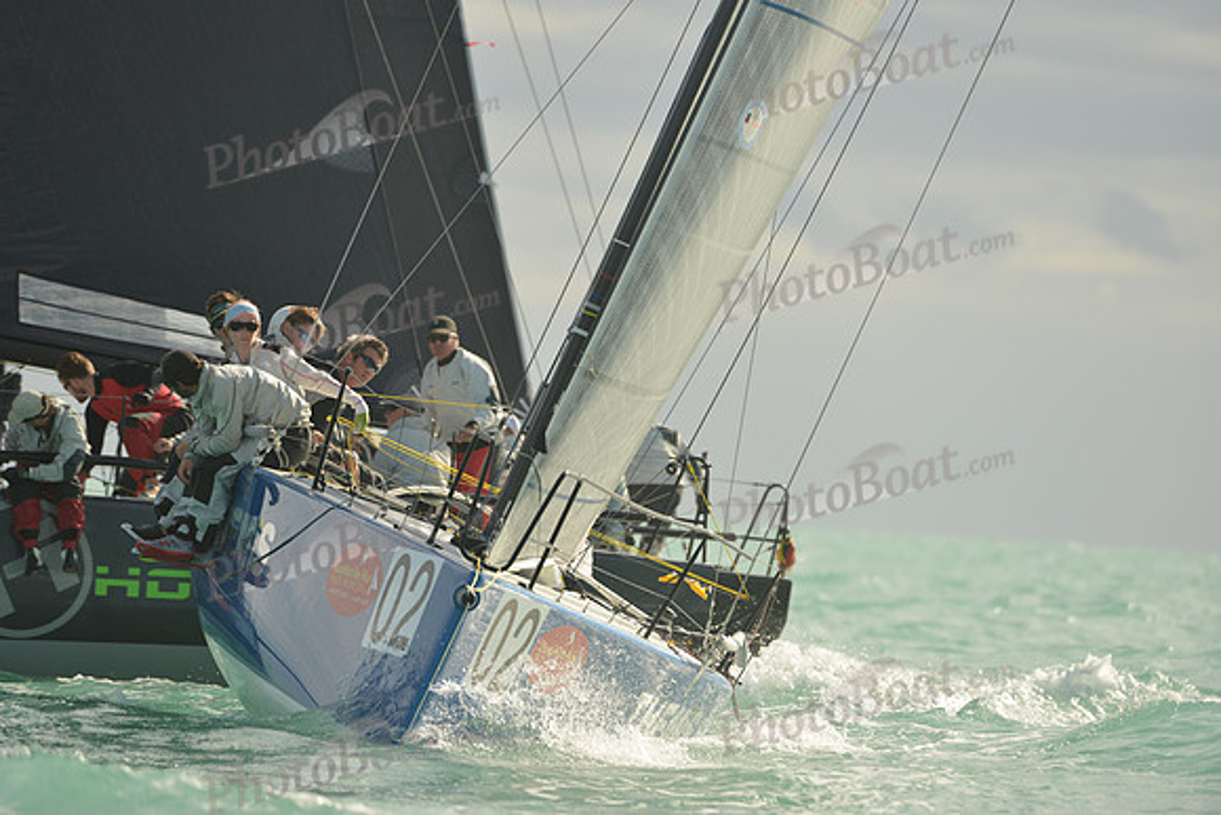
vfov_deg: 3.4
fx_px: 13569
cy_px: 408
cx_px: 610
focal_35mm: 400
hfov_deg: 5.2
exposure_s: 1/1600
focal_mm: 400
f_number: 5
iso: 250
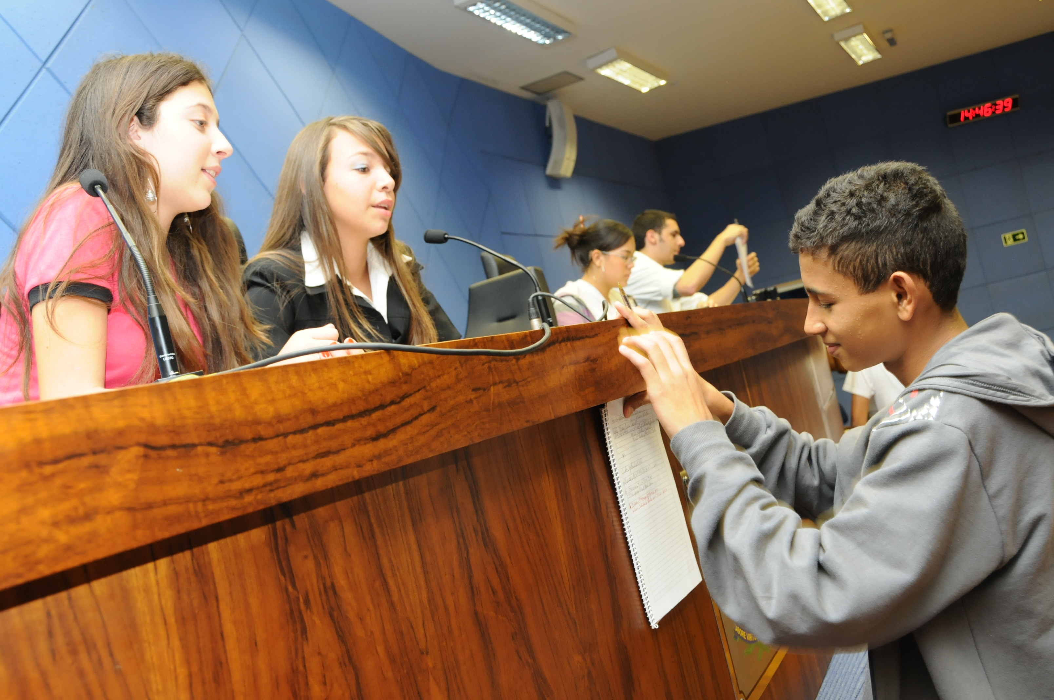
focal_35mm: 36
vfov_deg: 36.8
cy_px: 350
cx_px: 527
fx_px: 1053
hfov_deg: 53.2
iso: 800
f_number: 5
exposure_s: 1/30
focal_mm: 24
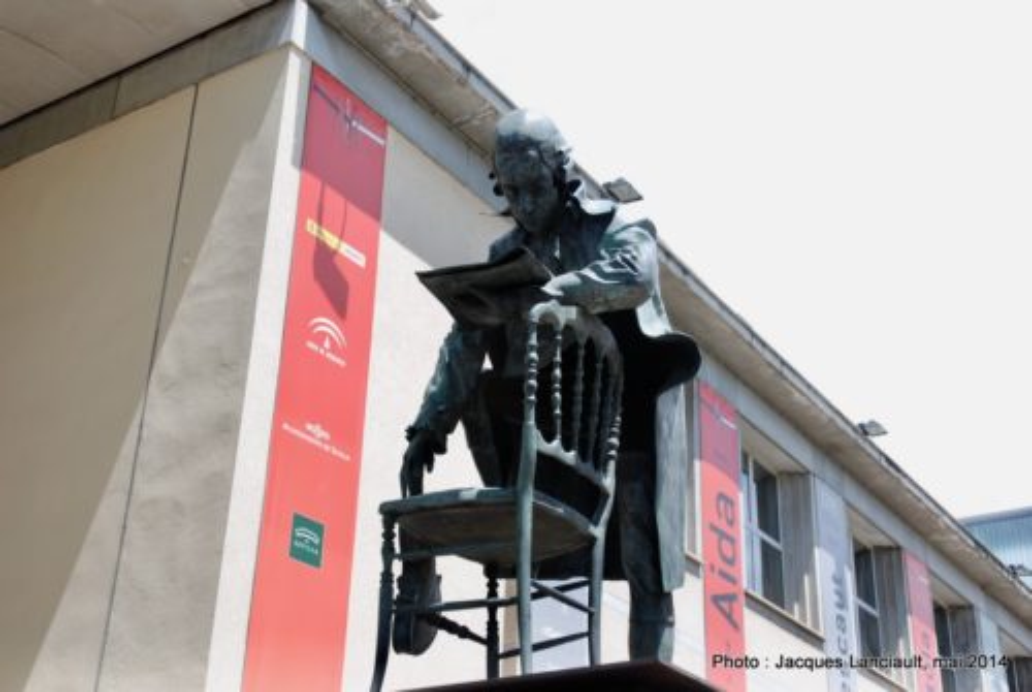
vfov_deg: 26.6
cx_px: 516
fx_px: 1464
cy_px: 346
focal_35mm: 51
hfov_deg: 38.8
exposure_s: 1/200
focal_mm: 34
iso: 100
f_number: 7.1
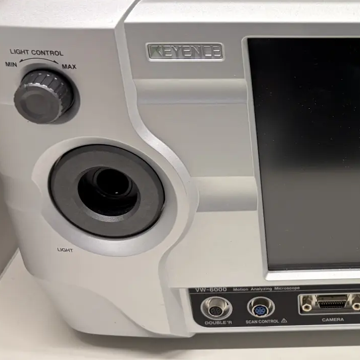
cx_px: 391
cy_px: 143
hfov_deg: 25.8
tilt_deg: -29.7
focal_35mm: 62
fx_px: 729
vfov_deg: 27.7
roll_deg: -0.2
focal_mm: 5.96
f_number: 1.6
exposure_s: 1/50
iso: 80
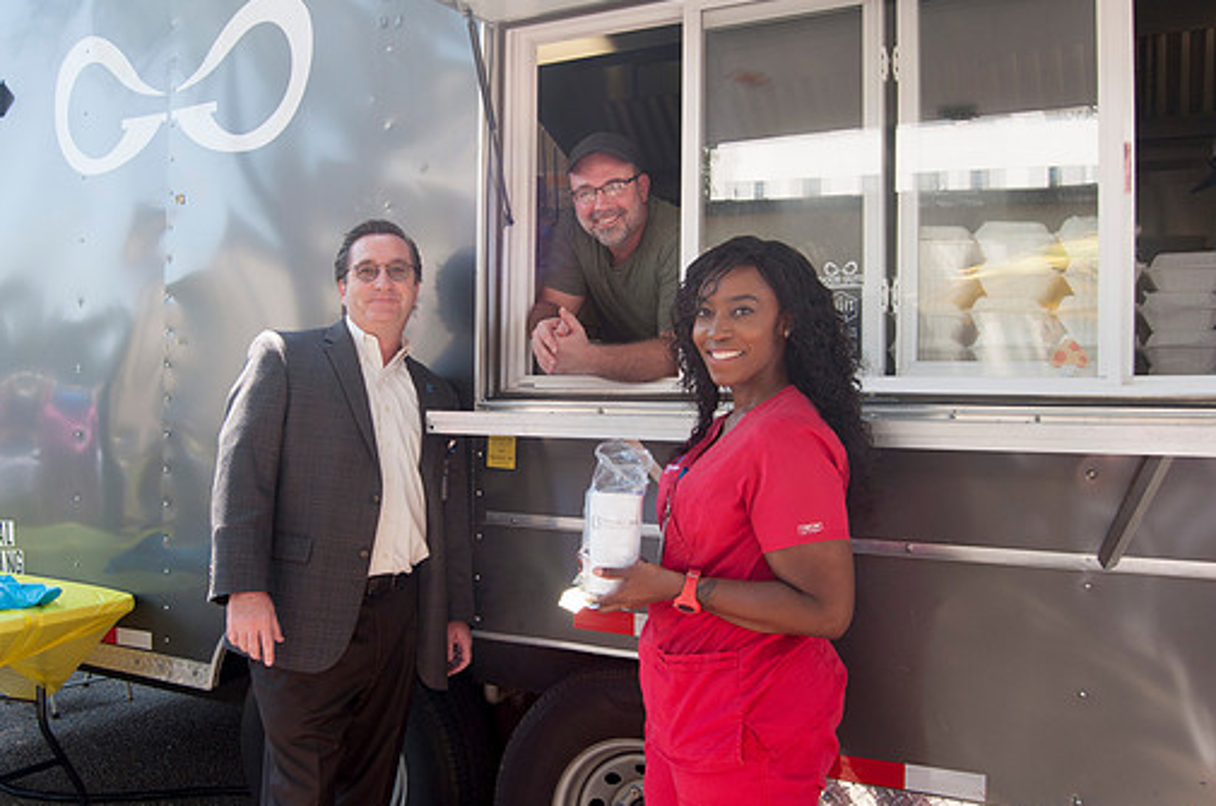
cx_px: 568
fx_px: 1045
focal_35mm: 31
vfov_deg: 42.2
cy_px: 401
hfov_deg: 60.3
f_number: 5.6
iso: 200
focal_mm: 18
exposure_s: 1/125
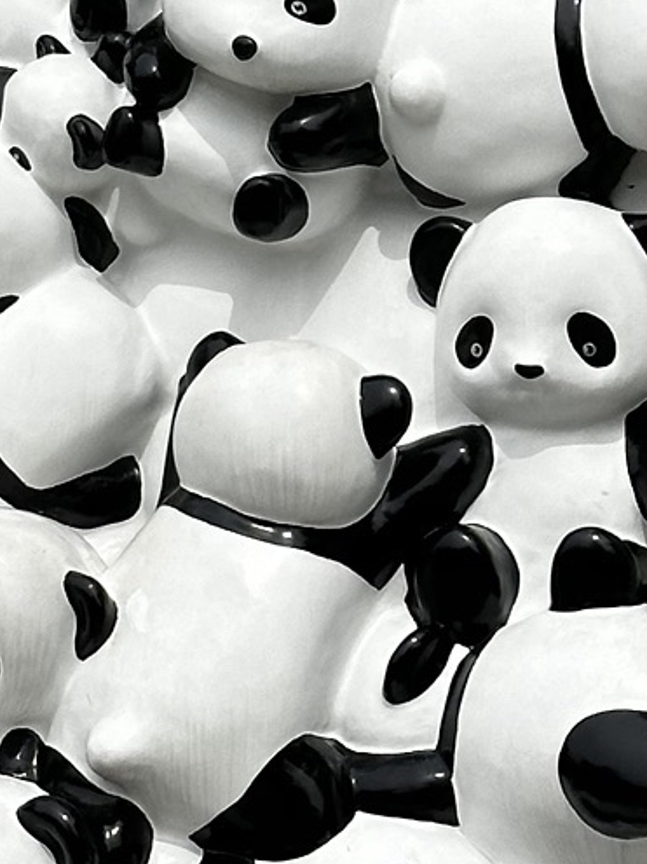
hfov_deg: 7.6
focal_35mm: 194
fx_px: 4837
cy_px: -162
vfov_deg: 10.0
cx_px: 208
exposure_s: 1/5556
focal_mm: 6.86
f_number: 1.78
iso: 64
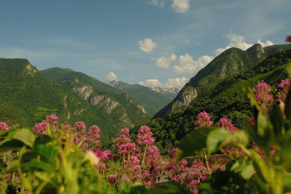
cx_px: 146
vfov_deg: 42.3
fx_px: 251
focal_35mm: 31
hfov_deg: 60.3
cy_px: 97
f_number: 9
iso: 160
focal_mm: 20.6
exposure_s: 1/400
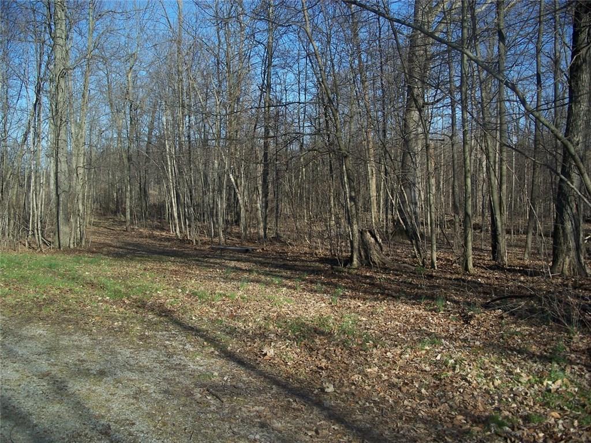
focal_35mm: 37
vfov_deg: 38.7
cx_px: 296
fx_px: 632
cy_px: 222
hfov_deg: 50.1
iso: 64
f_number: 2.8
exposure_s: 1/800
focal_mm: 7.8
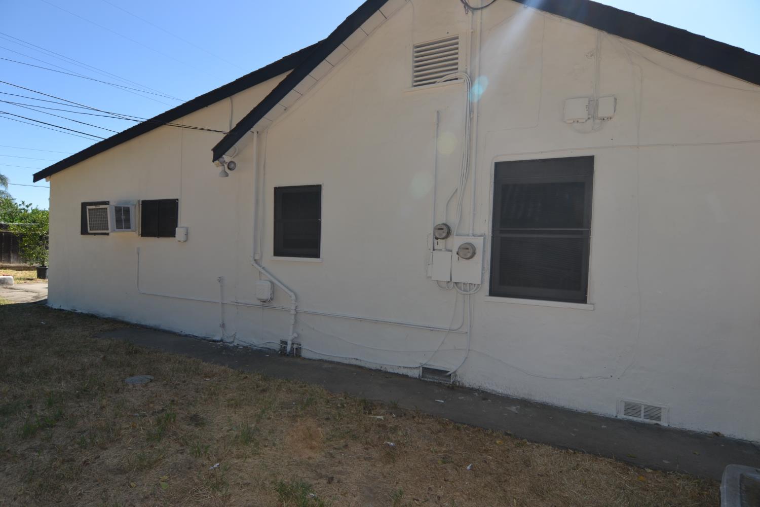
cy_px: 254
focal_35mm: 18
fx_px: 380
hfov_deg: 90.0
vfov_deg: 67.4
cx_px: 380
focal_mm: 12
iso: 100
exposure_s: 1/200
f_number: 7.1
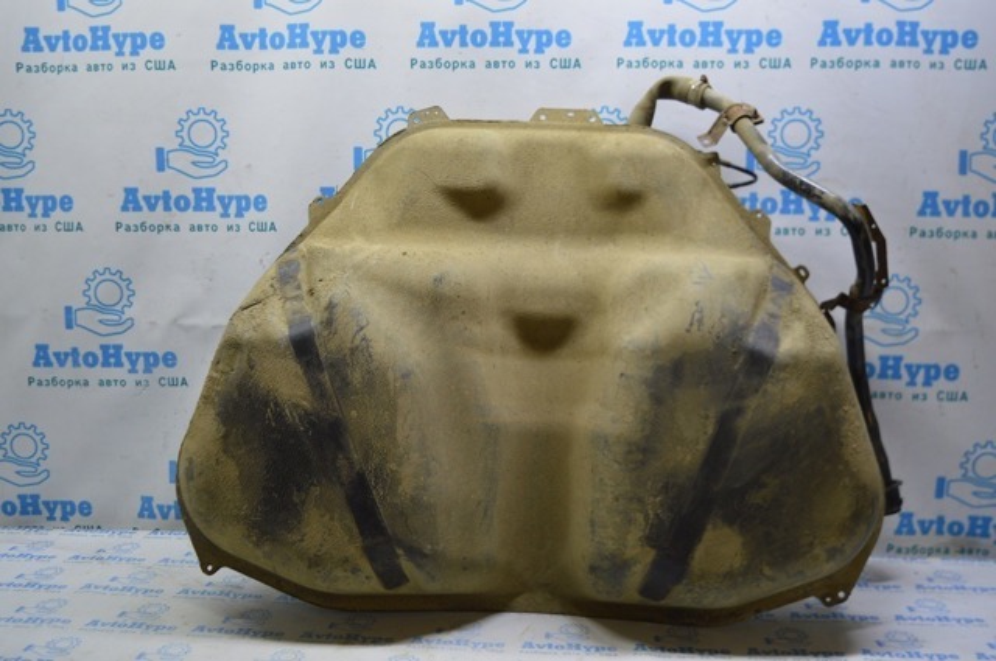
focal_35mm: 38
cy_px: 330
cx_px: 498
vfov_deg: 35.4
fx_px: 1036
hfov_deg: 51.3
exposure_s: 1/60
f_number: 4
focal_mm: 25
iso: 400
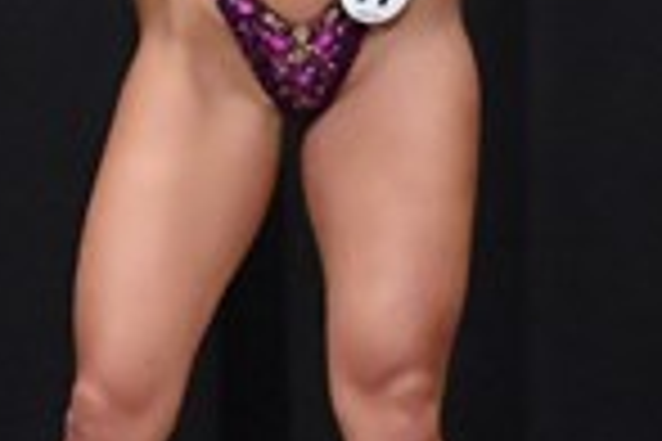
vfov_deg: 1.3
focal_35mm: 1066
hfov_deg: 1.9
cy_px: 117
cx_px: -381
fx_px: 19601
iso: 8000
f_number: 5.6
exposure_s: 1/400
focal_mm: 135
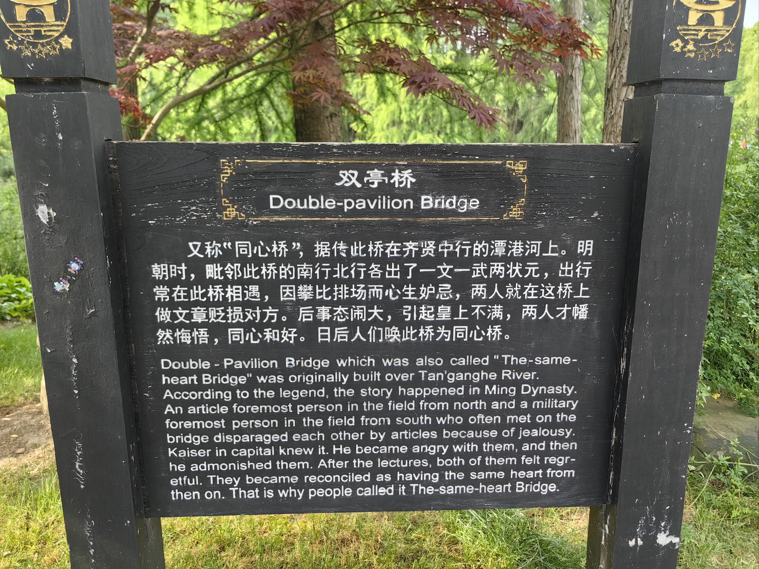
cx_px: 380
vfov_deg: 51.4
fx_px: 592
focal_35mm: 27
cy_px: 284
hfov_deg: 65.3
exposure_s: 1/357
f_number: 2
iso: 50
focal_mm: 5.75
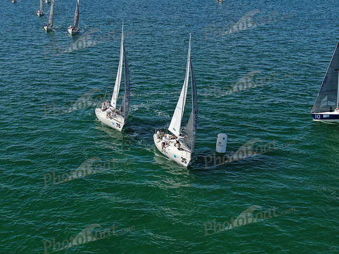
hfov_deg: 39.7
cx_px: 170
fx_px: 470
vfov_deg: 30.3
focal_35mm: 48
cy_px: 127
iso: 100
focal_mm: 8.6
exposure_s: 1/1000
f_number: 3.8
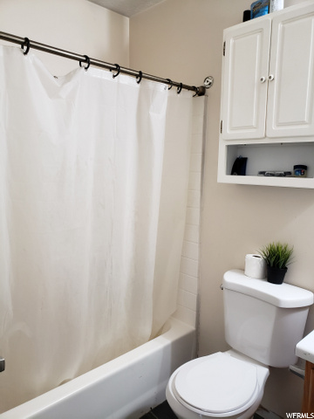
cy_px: 210
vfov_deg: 67.3
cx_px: 157
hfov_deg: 53.1
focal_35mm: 26
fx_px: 314
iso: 250
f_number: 2.4
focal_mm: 4.3
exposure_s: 1/20
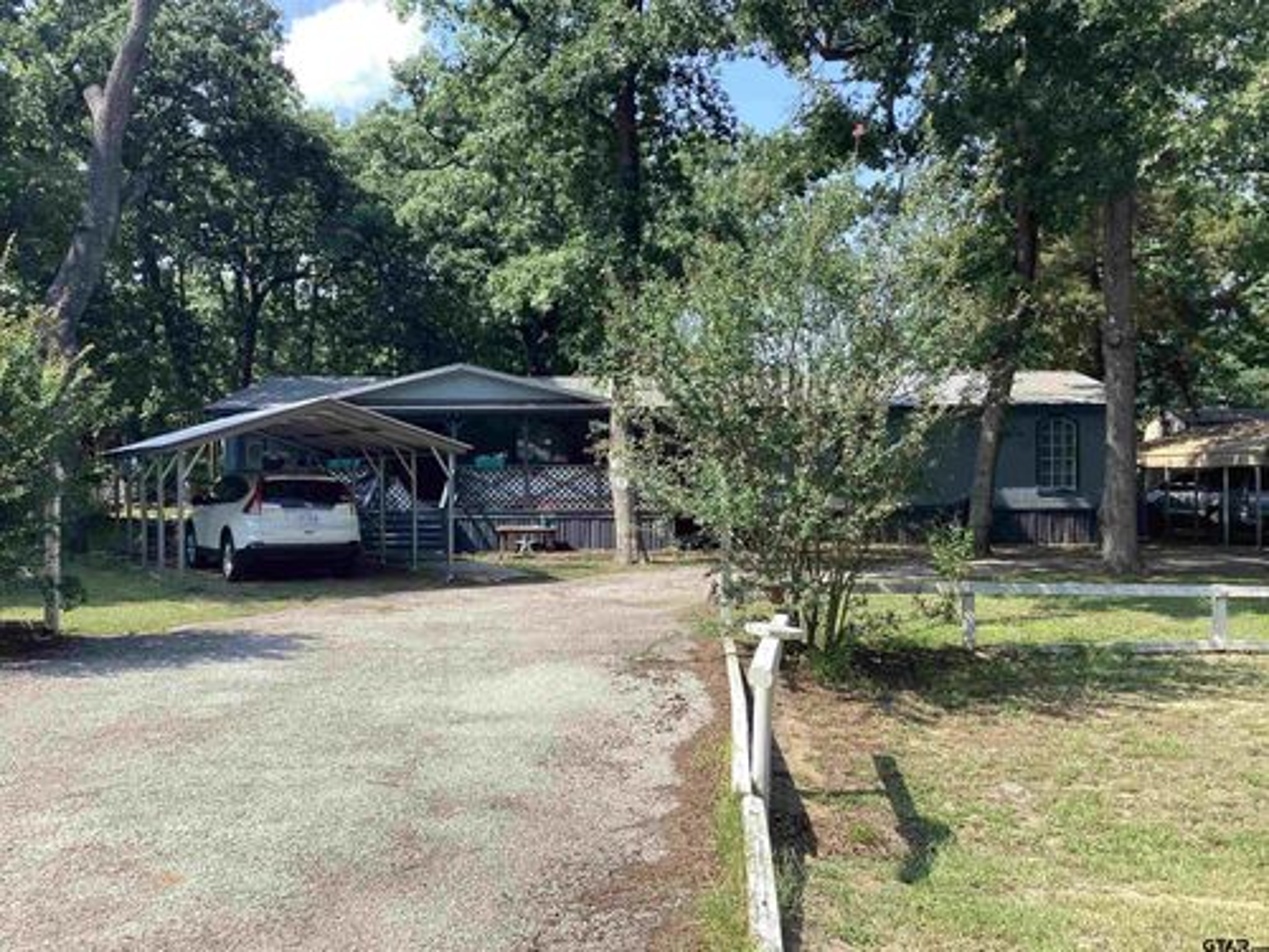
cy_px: 476
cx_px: 634
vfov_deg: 45.4
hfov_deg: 58.4
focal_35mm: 31
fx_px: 1136
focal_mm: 3.3
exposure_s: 1/679
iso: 25
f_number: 2.4
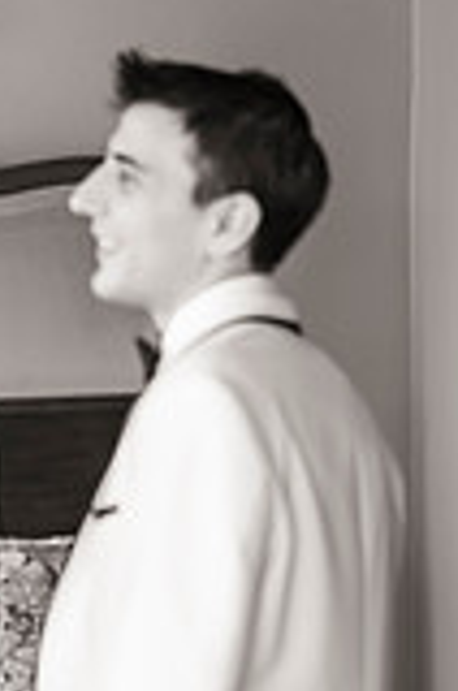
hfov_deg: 9.5
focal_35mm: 141
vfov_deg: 14.4
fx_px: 2702
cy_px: 631
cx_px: -110
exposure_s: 1/160
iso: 1000
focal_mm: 50
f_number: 1.8
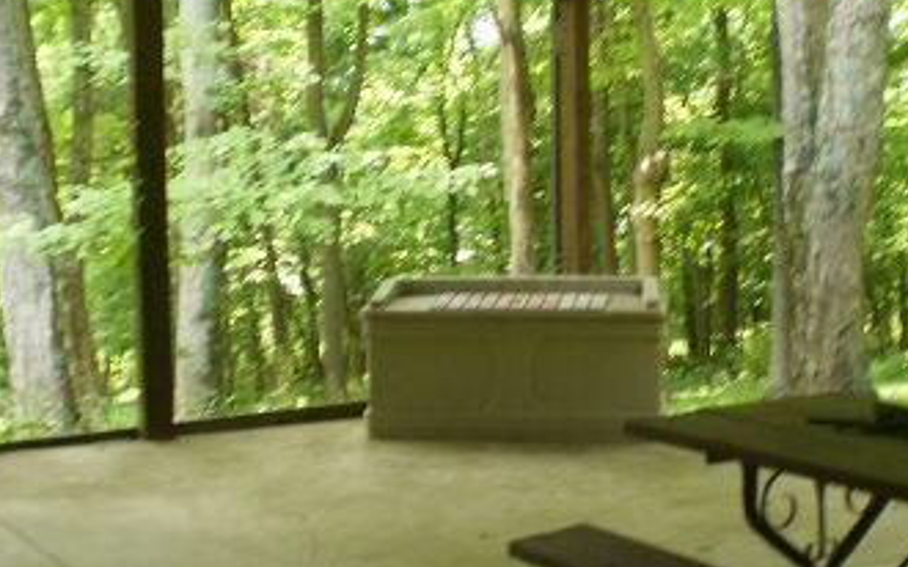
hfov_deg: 27.8
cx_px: 501
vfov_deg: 17.6
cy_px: 267
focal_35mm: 74
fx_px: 1831
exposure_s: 1/30
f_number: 3.1
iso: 64
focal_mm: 6.3
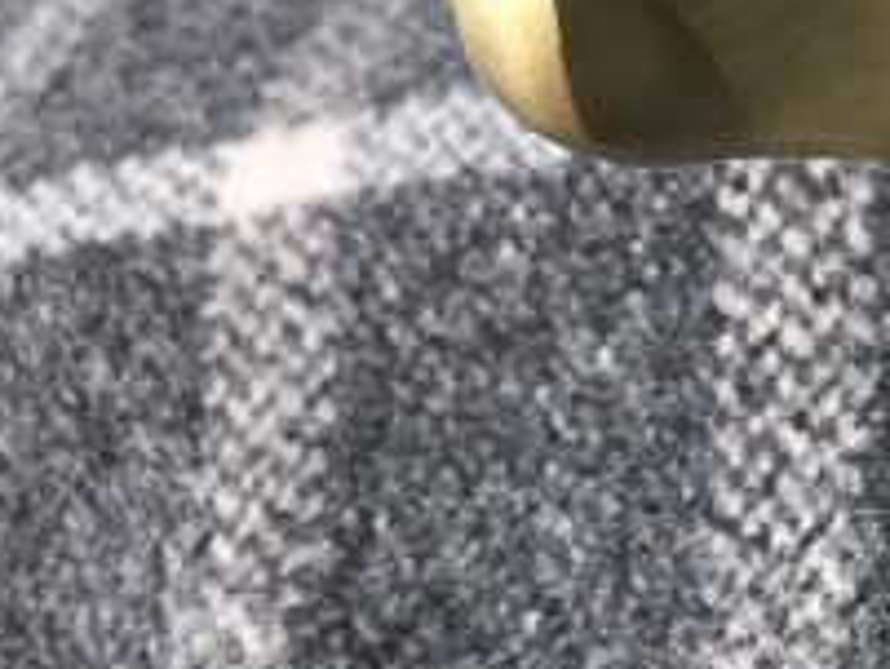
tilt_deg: -36.6
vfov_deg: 16.4
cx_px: 1280
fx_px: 2290
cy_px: 97
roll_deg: +28.2
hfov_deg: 19.5
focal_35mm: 89
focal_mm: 3.99
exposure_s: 1/1742
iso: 20
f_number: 1.8
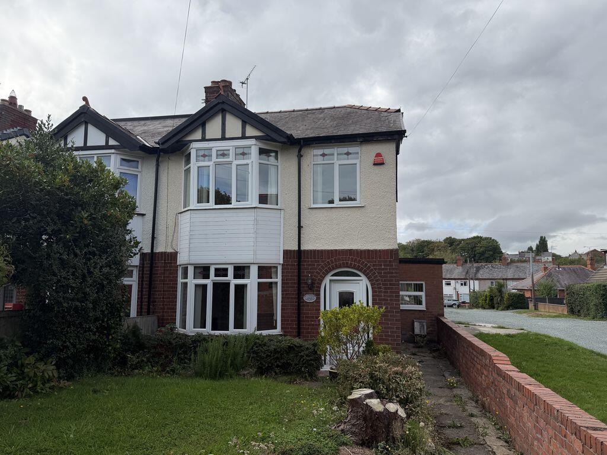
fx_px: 421
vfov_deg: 56.8
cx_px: 304
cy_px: 228
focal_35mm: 24
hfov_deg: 71.6
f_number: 1.78
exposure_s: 1/6711
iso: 80
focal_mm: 6.76
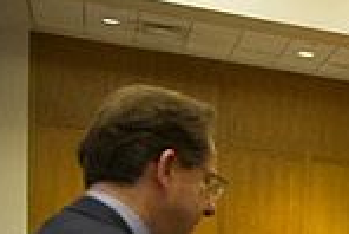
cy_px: 397
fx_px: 912
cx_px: 672
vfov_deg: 13.4
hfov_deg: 16.9
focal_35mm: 94
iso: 2500
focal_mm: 24
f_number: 2.8
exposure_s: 1/50
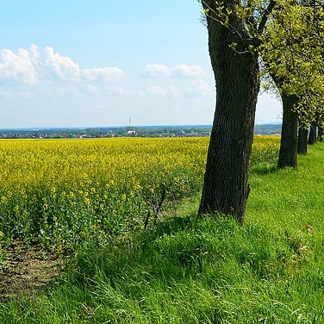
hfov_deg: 23.7
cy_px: 134
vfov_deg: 23.6
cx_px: 165
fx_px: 773
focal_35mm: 73
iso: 100
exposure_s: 1/250
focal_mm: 24
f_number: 8
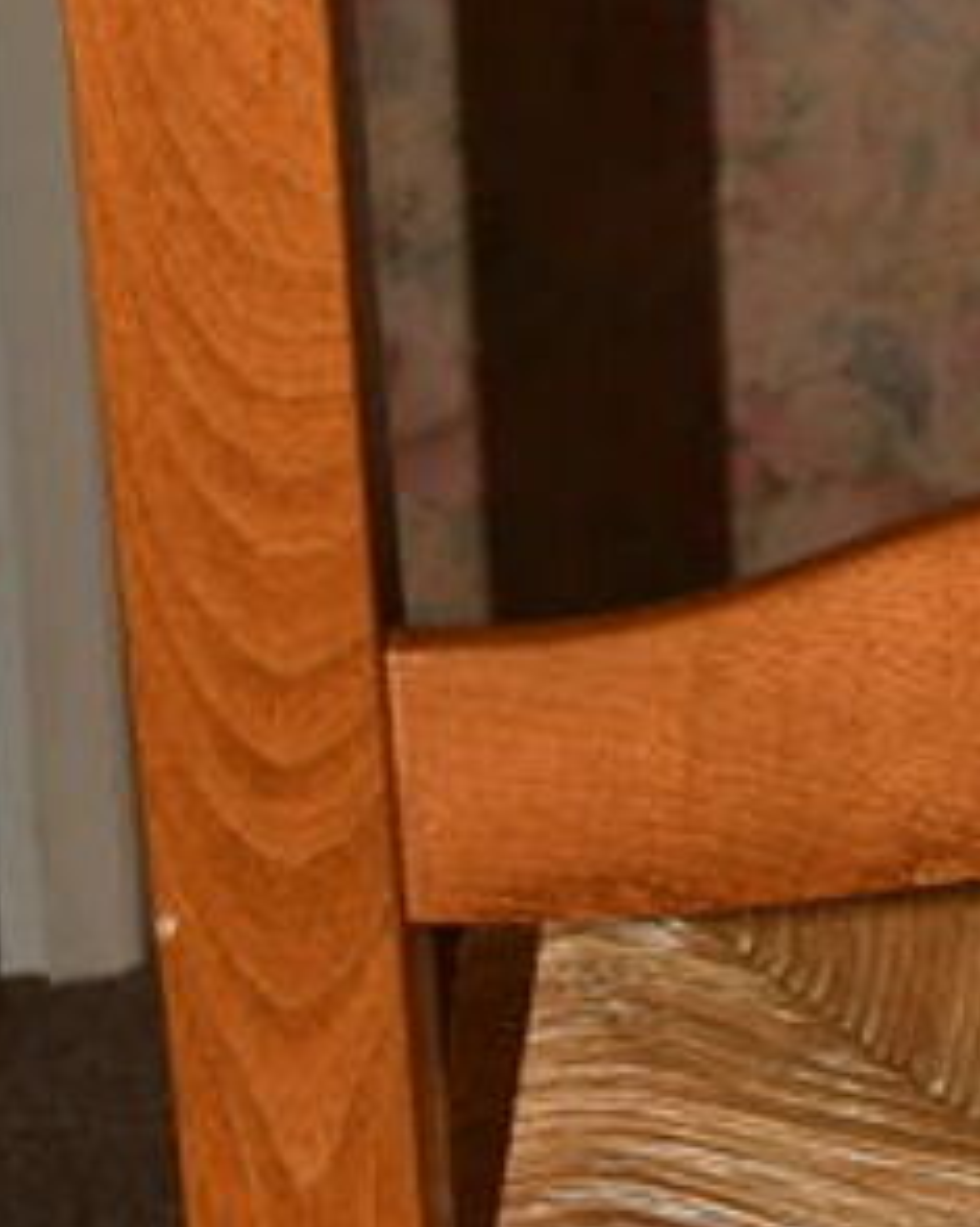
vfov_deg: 12.2
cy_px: 716
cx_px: 934
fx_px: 5731
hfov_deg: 9.7
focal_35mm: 158
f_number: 6.3
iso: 100
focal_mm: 22
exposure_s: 1/160
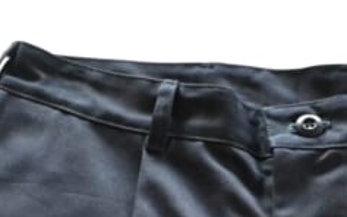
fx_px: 1401
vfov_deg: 8.4
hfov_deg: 14.0
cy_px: 449
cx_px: 284
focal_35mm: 148
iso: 3600
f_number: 4.2
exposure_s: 1/60
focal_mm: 23
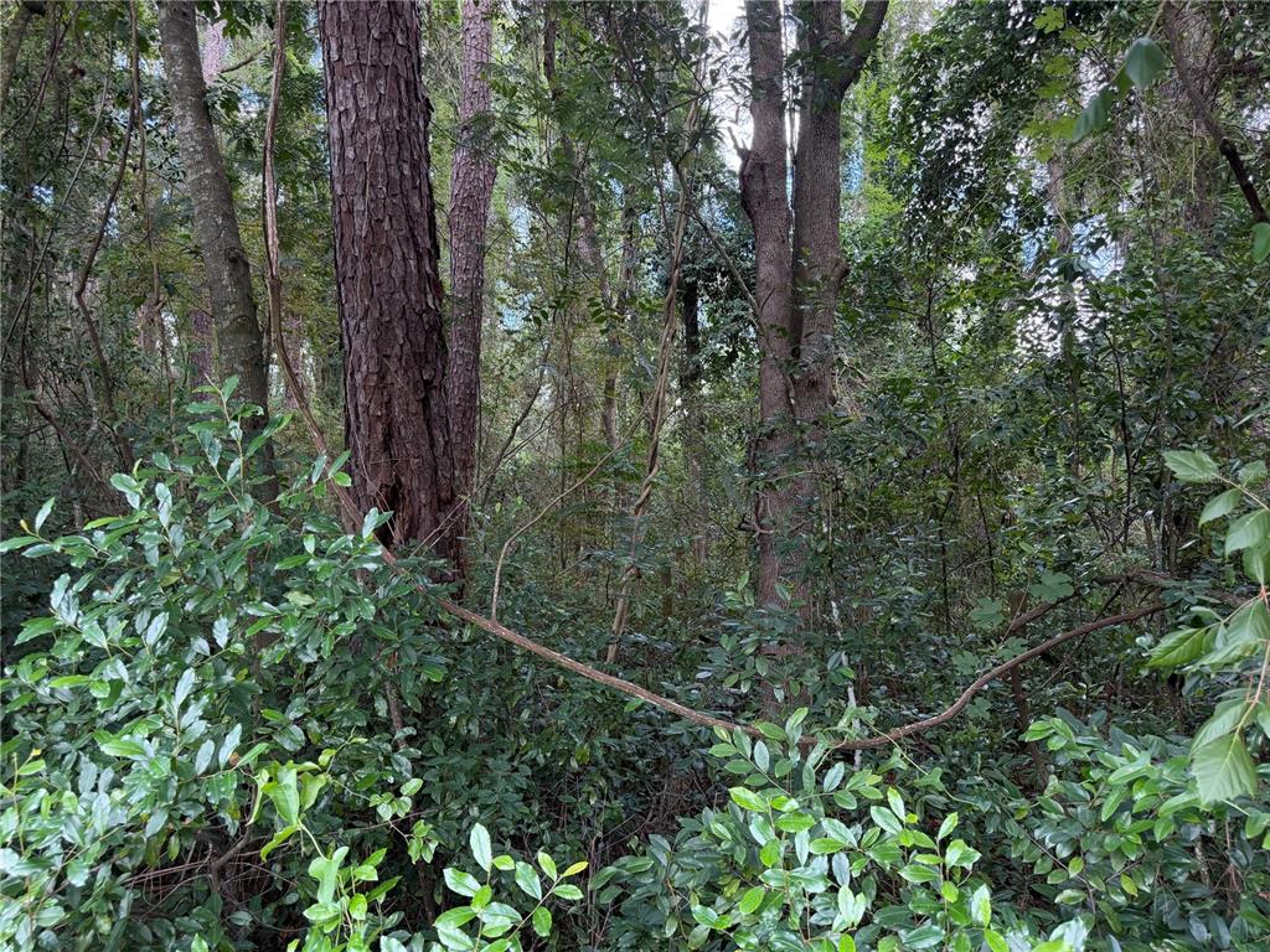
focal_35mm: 24
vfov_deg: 56.8
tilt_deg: +2.4
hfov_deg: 71.6
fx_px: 881
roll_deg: -1.6
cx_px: 635
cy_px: 476
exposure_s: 1/144
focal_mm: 6.76
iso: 200
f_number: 1.78
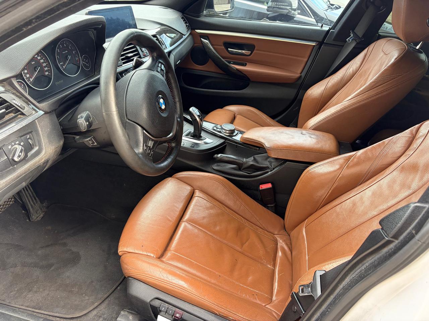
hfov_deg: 67.3
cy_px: 160
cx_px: 214
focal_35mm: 26
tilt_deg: -31.1
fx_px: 322
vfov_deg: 53.1
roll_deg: -7.1
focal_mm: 5.96
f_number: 1.6
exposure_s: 1/127
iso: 80
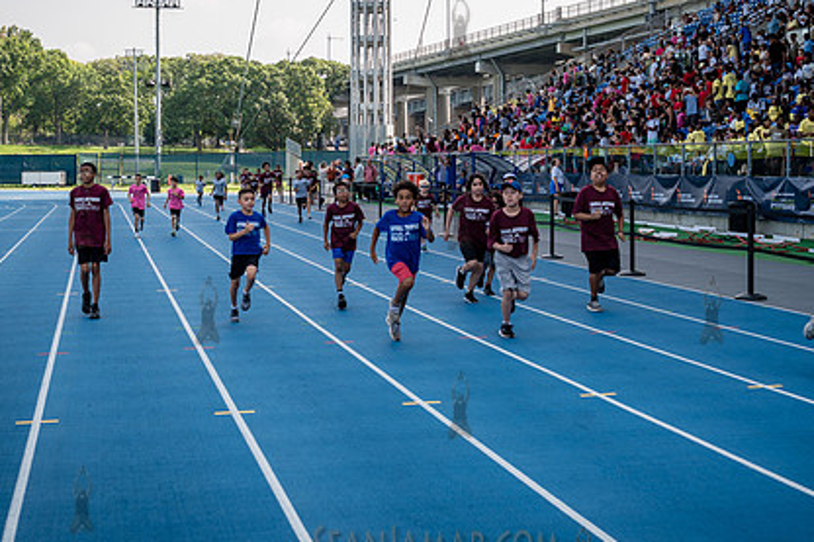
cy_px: 250
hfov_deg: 35.0
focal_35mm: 57
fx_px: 1288
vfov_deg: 23.8
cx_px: 369
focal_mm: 35
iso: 100
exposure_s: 1/400
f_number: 5
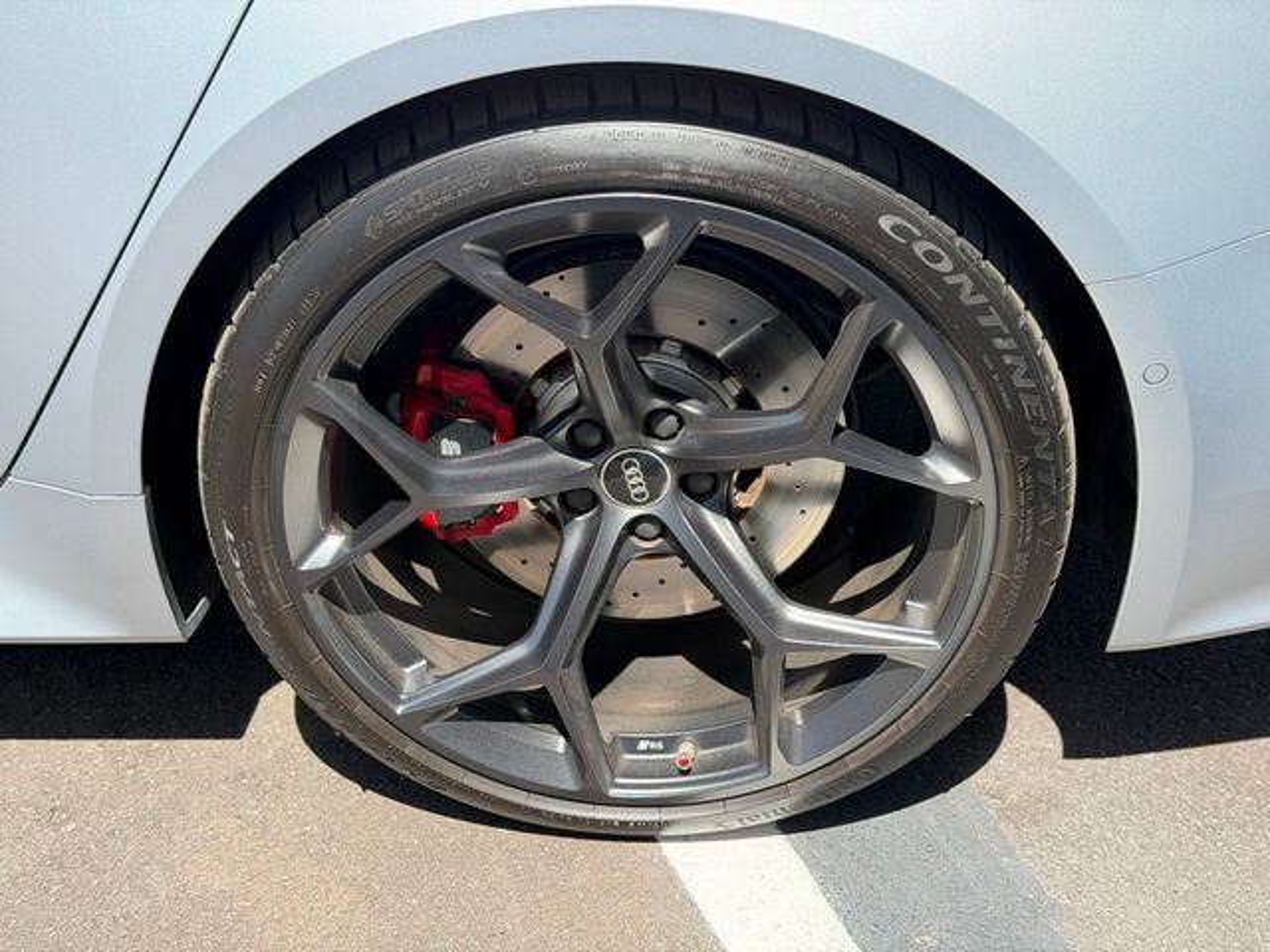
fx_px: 1761
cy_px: 476
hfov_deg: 39.7
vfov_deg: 30.3
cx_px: 635
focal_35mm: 48
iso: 100
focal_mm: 6.76
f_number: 1.78
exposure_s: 1/837
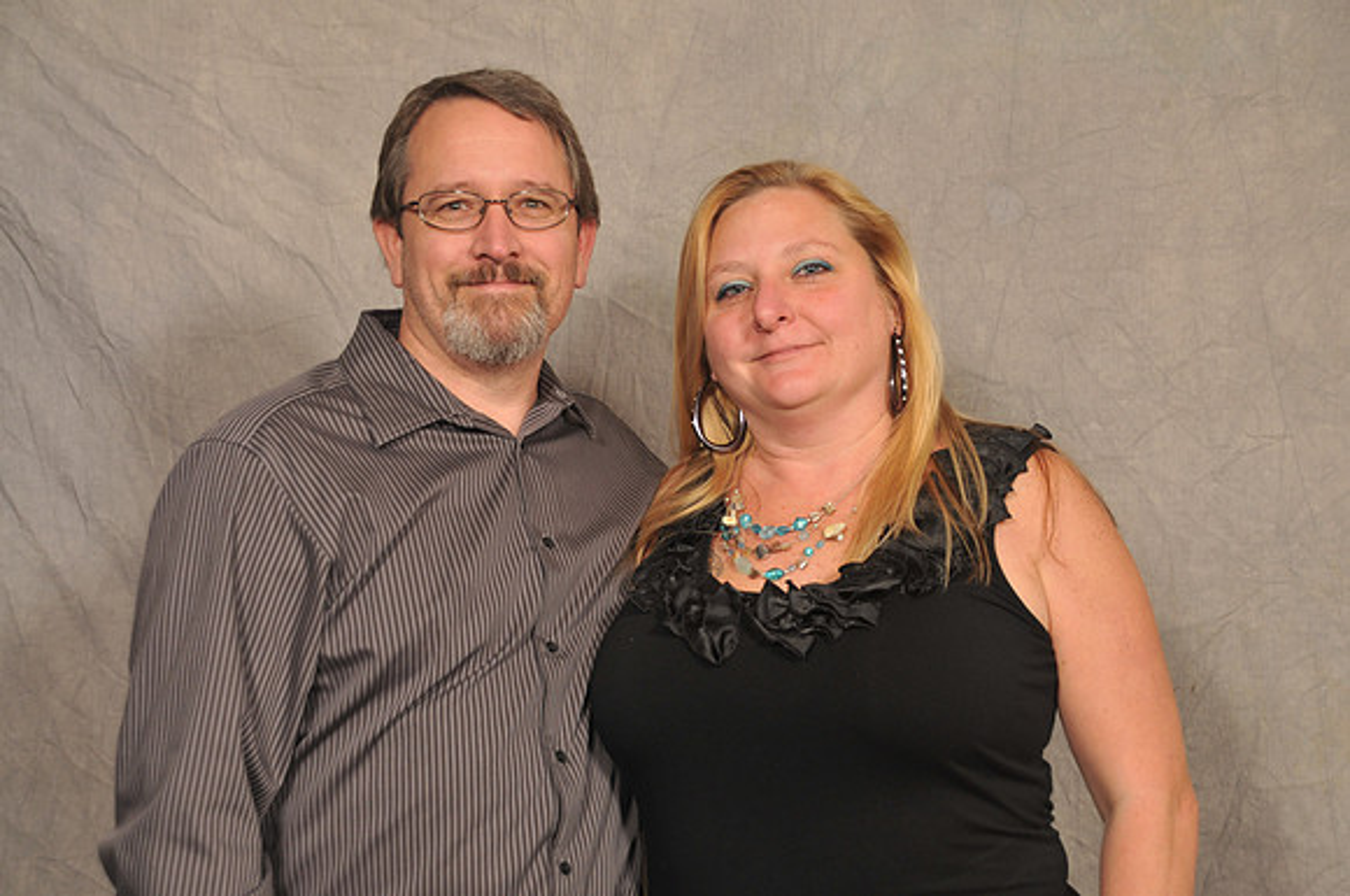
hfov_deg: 30.6
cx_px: 675
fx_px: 2472
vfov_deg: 20.6
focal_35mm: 66
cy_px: 448
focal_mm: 44
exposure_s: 1/125
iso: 200
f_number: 5.6
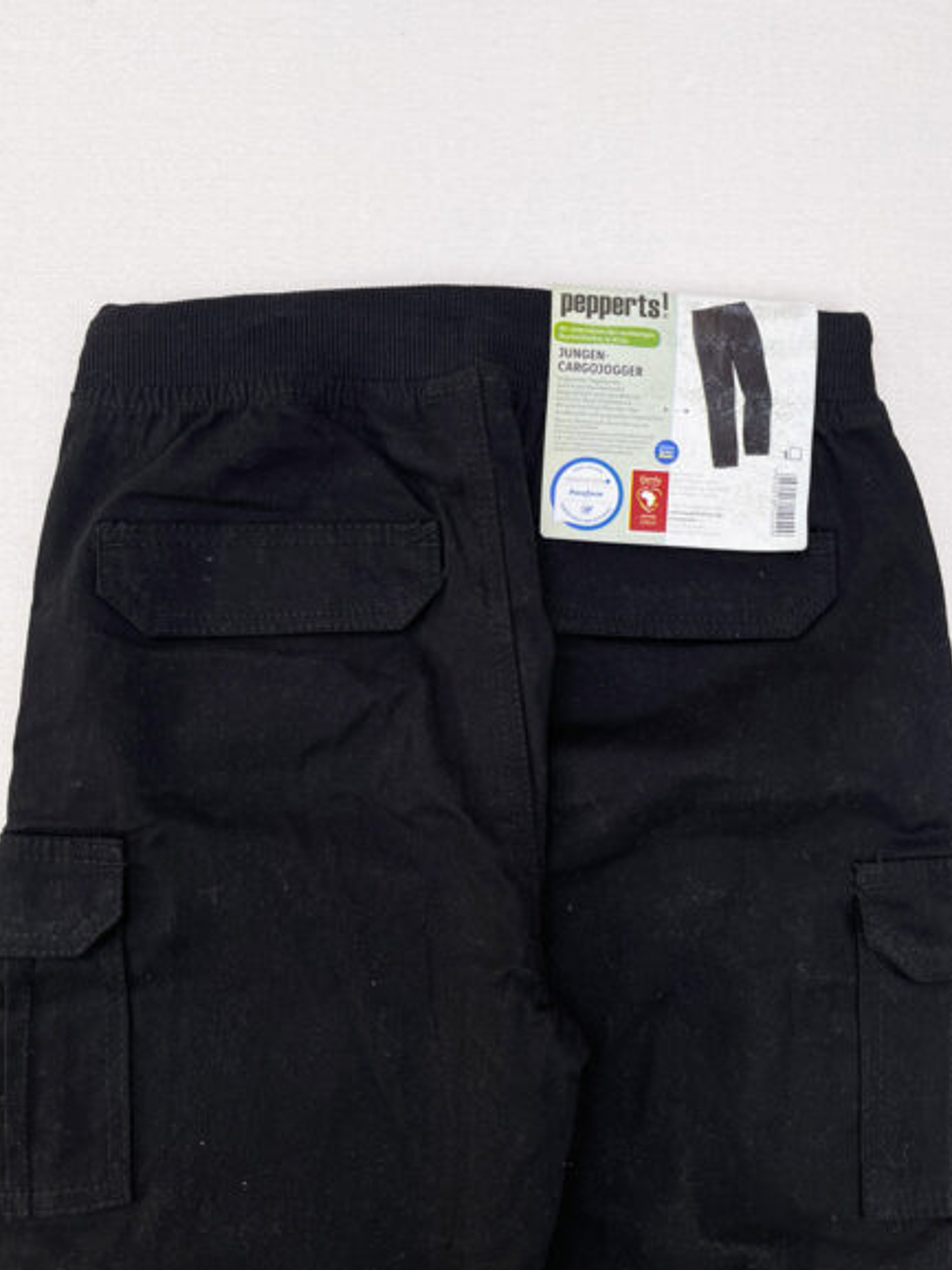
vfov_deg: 67.3
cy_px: 643
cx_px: 477
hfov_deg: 53.1
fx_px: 953
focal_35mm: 26
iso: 32
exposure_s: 1/121
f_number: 1.6
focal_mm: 5.1
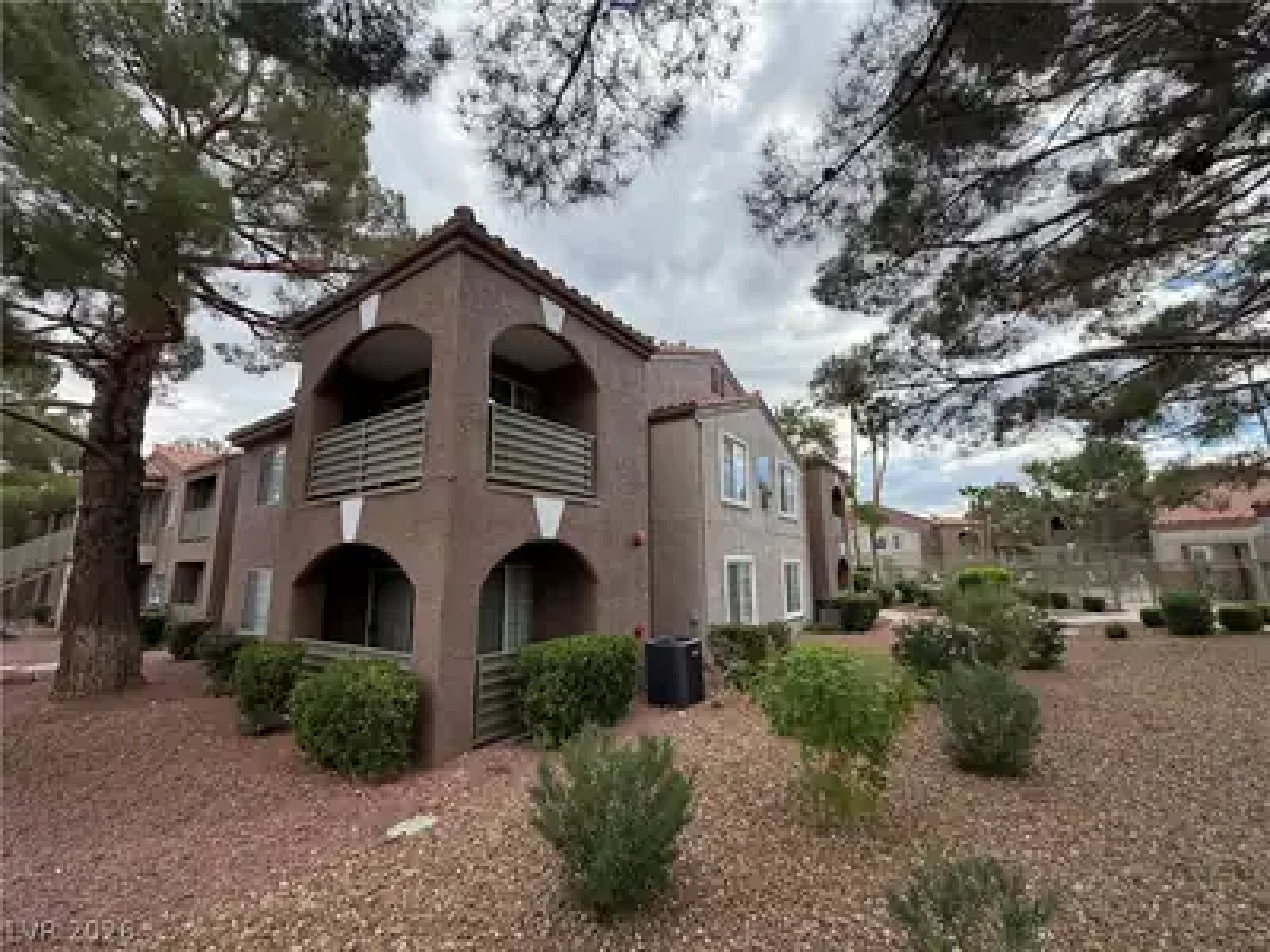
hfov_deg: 102.1
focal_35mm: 14
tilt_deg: +10.1
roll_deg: +0.5
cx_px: 635
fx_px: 514
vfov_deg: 85.7
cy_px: 476
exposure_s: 1/602
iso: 40
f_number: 2.2
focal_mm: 2.22
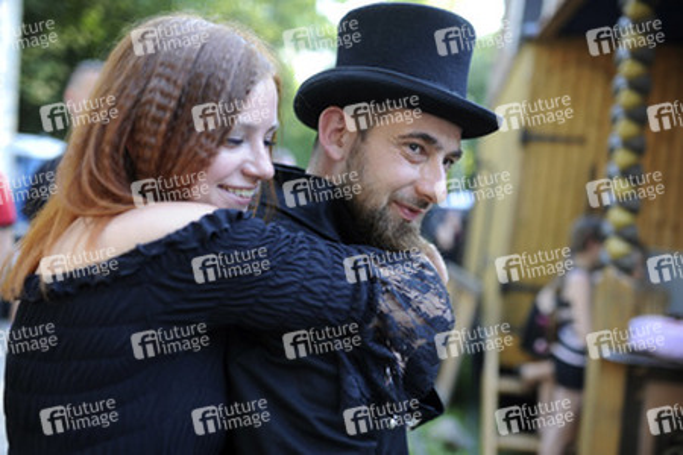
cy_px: 228
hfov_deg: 54.4
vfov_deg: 37.9
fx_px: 664
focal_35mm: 35
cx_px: 342
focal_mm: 35
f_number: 2
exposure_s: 1/250
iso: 400
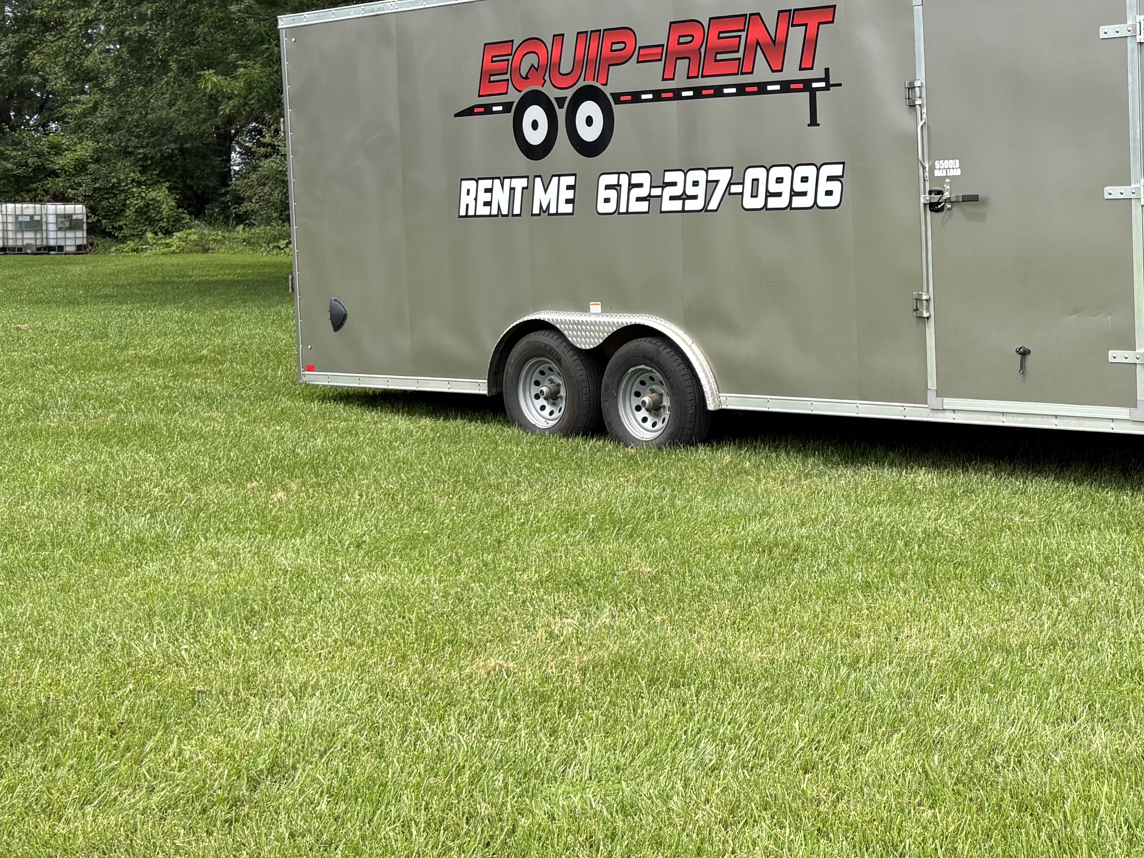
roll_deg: +0.2
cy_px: 279
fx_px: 1653
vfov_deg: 28.9
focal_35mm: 50
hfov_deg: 35.7
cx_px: 1052
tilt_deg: -3.6
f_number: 1.6
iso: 50
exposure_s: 1/1287
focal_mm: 5.96
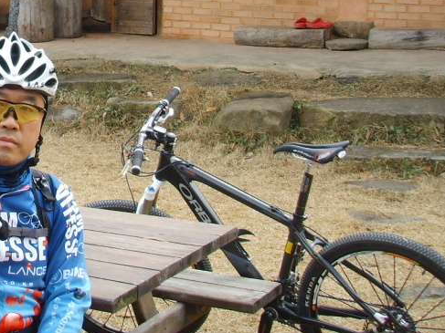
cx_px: -2
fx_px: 1054
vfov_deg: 17.6
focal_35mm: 82
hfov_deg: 22.9
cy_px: 10
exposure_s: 1/125
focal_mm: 6.6
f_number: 3.5
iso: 50
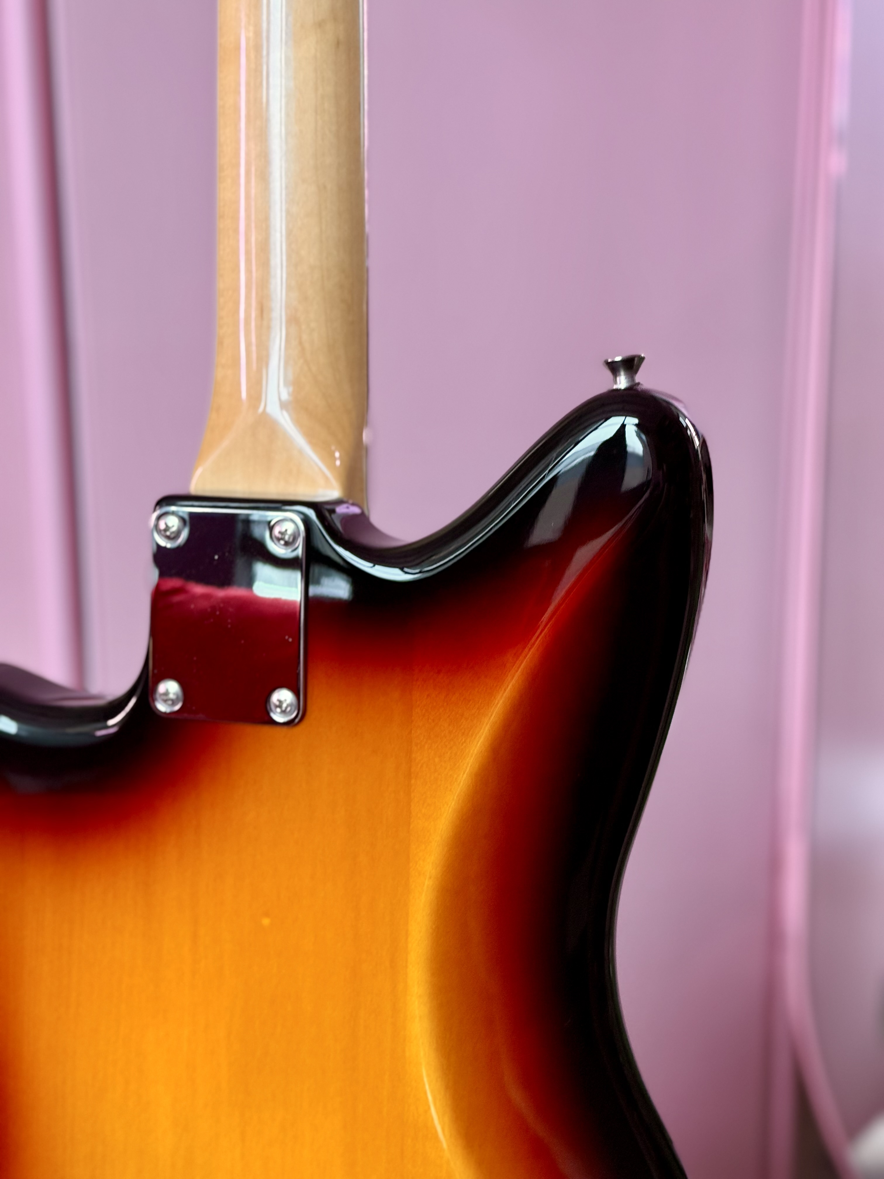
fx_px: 1634
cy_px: 590
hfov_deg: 30.3
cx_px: 442
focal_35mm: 48
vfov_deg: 39.7
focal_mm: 6.76
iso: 200
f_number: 1.78
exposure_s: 1/33
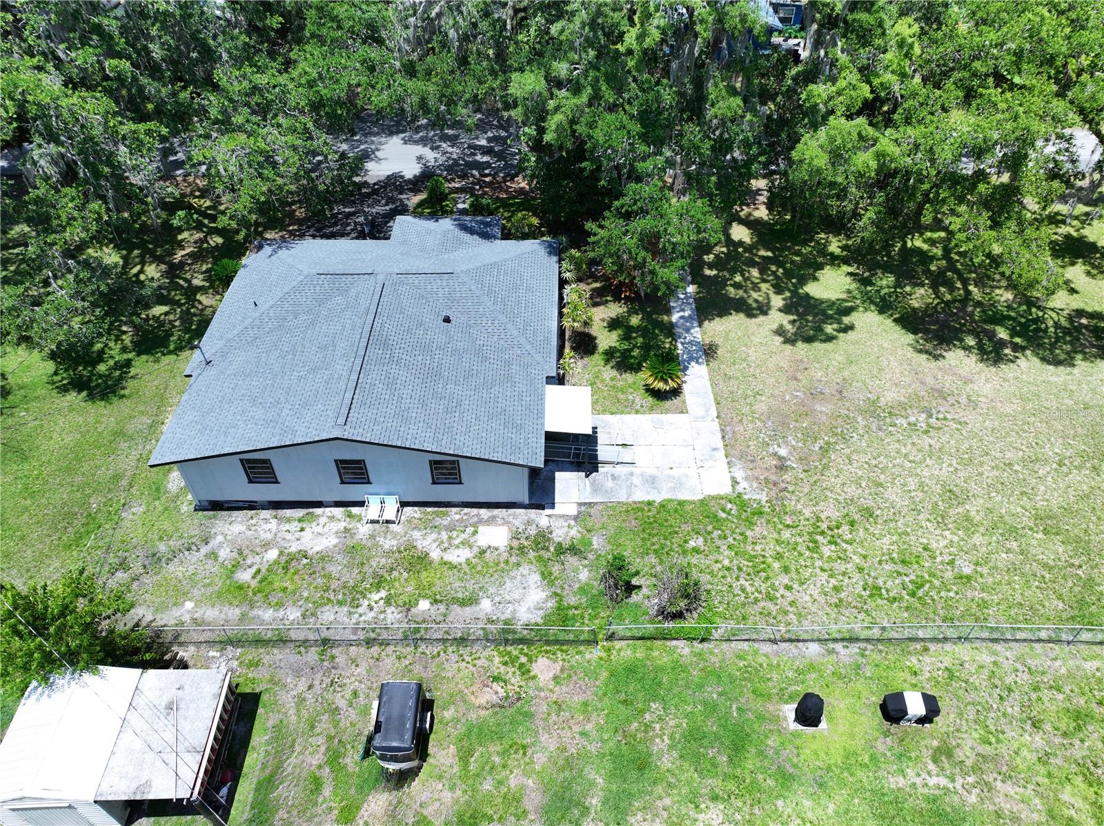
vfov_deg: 56.8
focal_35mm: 24
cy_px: 413
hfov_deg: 71.6
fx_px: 765
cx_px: 552
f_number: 3.2
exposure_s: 1/240
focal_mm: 12.29
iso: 100
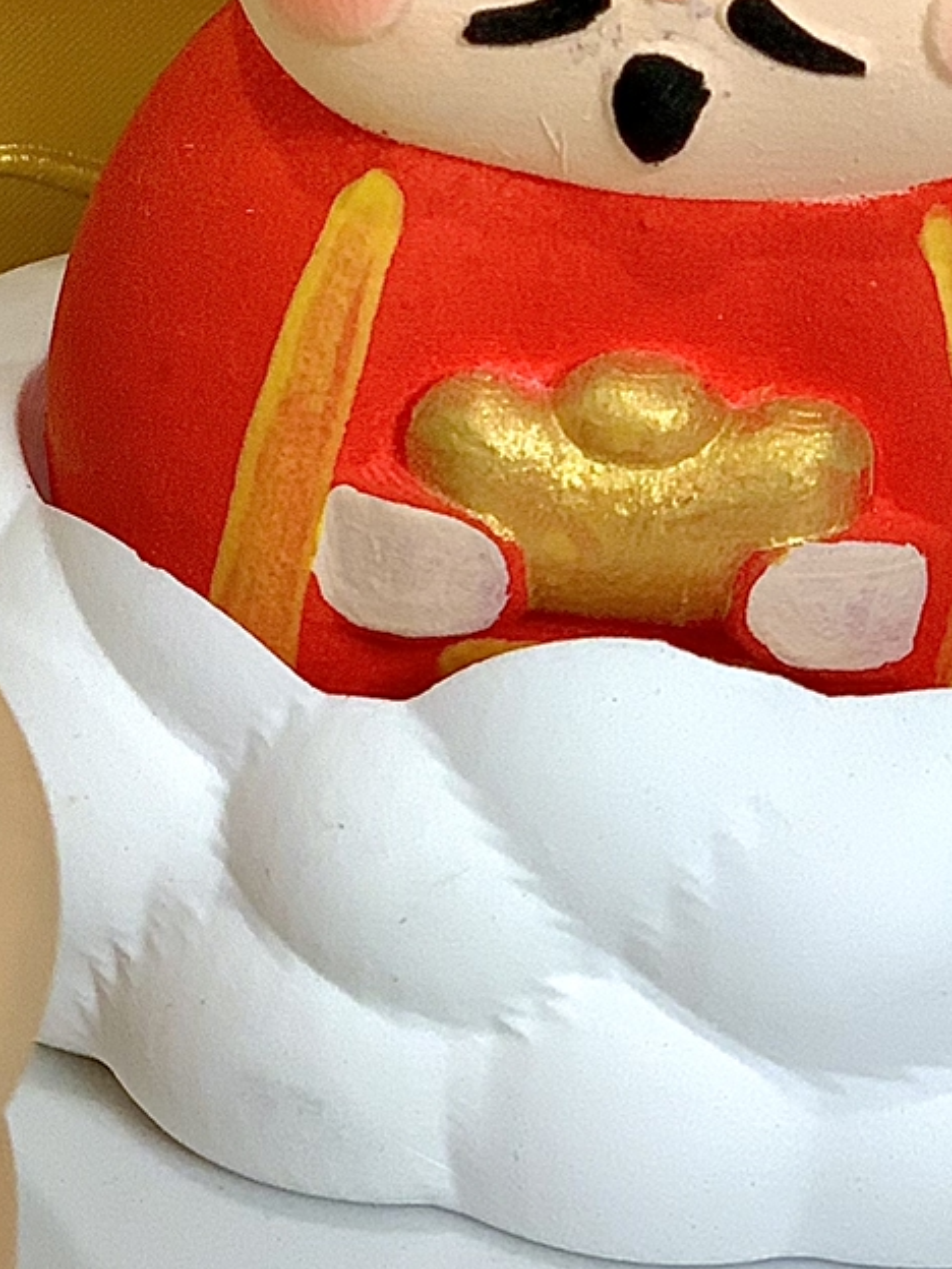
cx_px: -120
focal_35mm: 160
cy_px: 354
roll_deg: -0.4
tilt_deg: -32.2
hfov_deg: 9.2
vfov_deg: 12.3
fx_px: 5867
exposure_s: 1/122
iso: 100
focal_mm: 6
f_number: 2.4
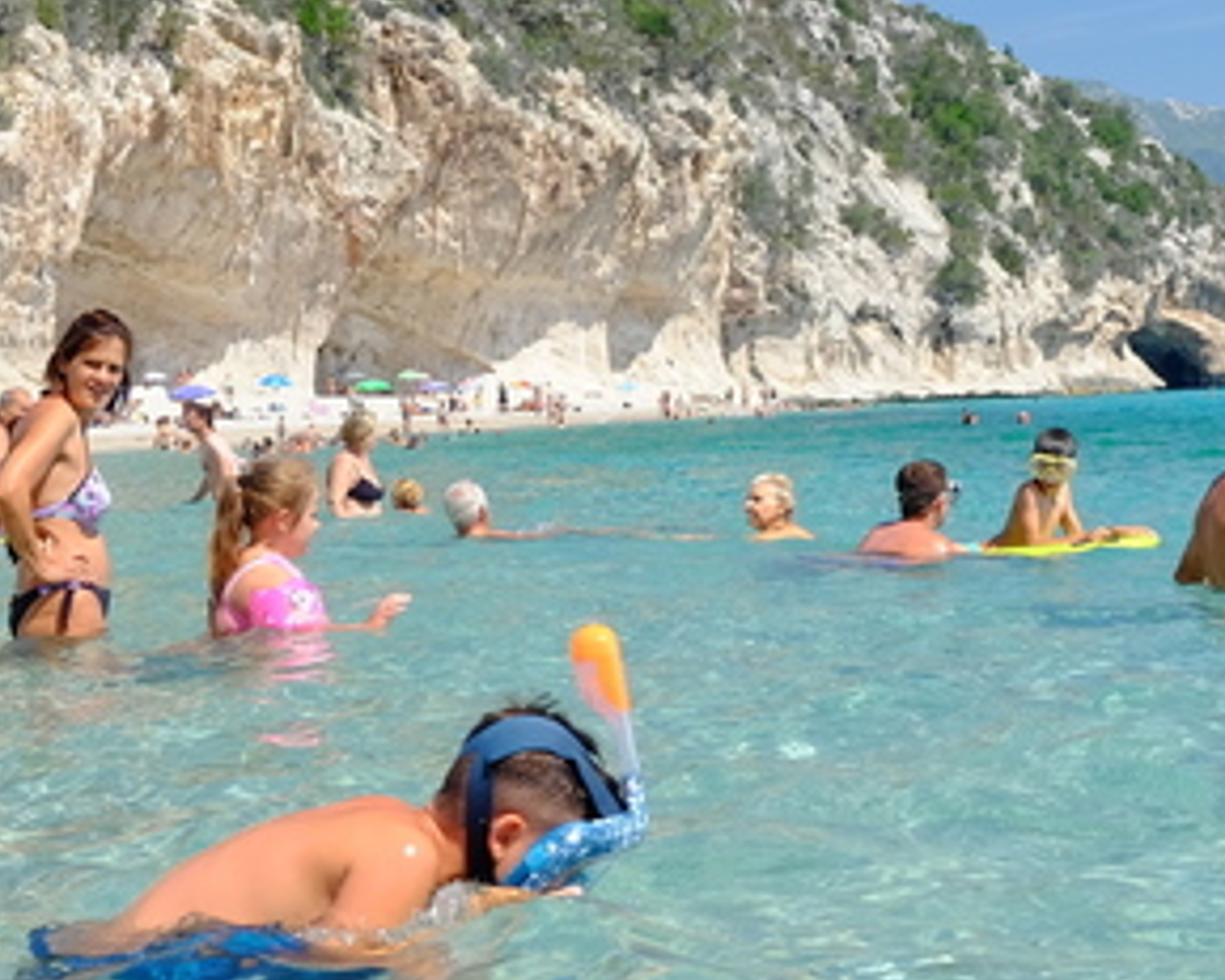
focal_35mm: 91
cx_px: 920
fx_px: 3298
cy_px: 380
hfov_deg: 20.9
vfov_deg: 16.9
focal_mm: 23
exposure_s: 1/125
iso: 400
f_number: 8
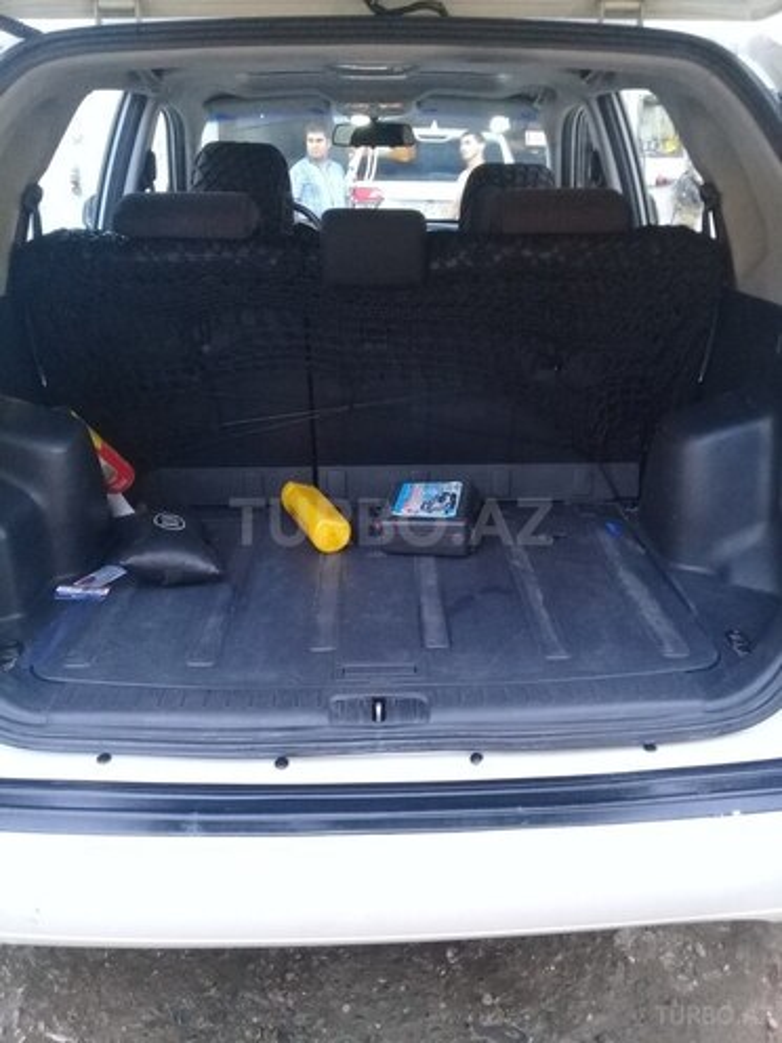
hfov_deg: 45.4
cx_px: 391
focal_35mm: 31
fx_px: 934
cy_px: 522
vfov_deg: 58.4
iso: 160
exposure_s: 1/33
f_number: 2.2
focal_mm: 3.3
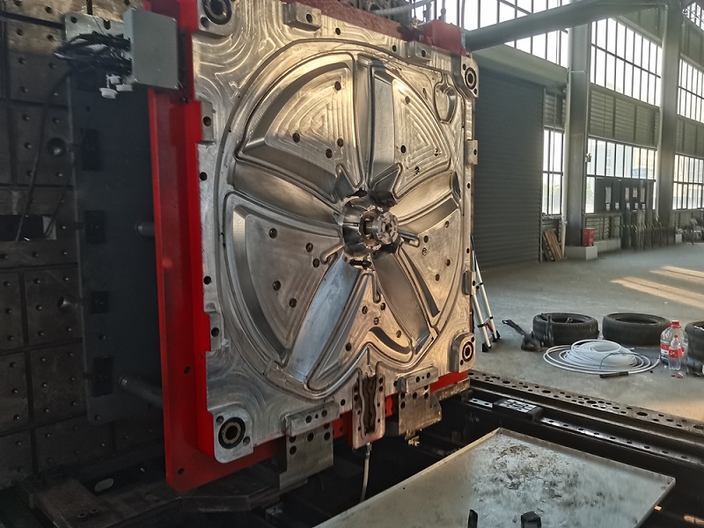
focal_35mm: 27
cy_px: 264
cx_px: 352
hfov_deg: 65.3
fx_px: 549
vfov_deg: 51.4
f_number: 1.9
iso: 100
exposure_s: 1/100
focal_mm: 4.94
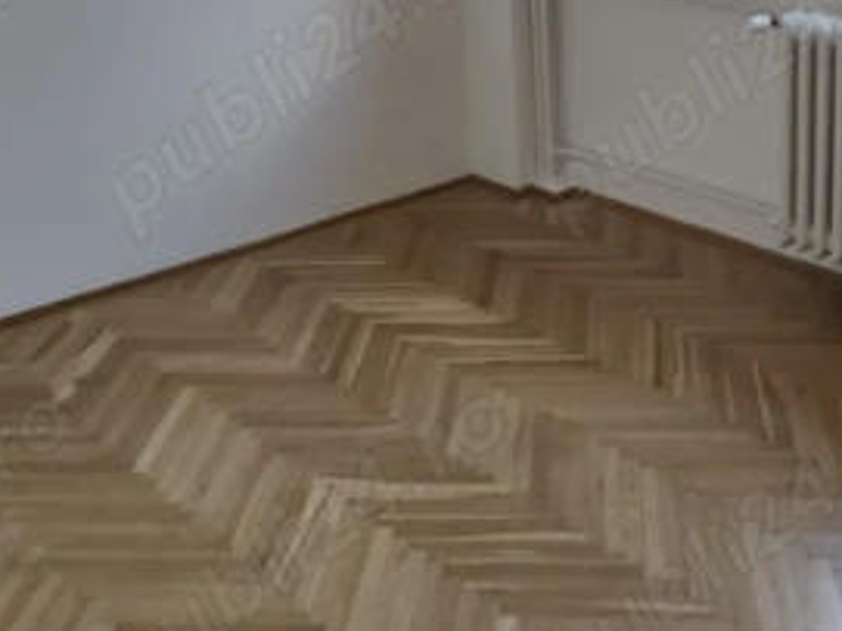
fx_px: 1240
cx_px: 522
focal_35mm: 51
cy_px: 104
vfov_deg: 27.8
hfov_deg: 37.3
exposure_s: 1/136
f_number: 2.8
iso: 50
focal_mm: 6.06
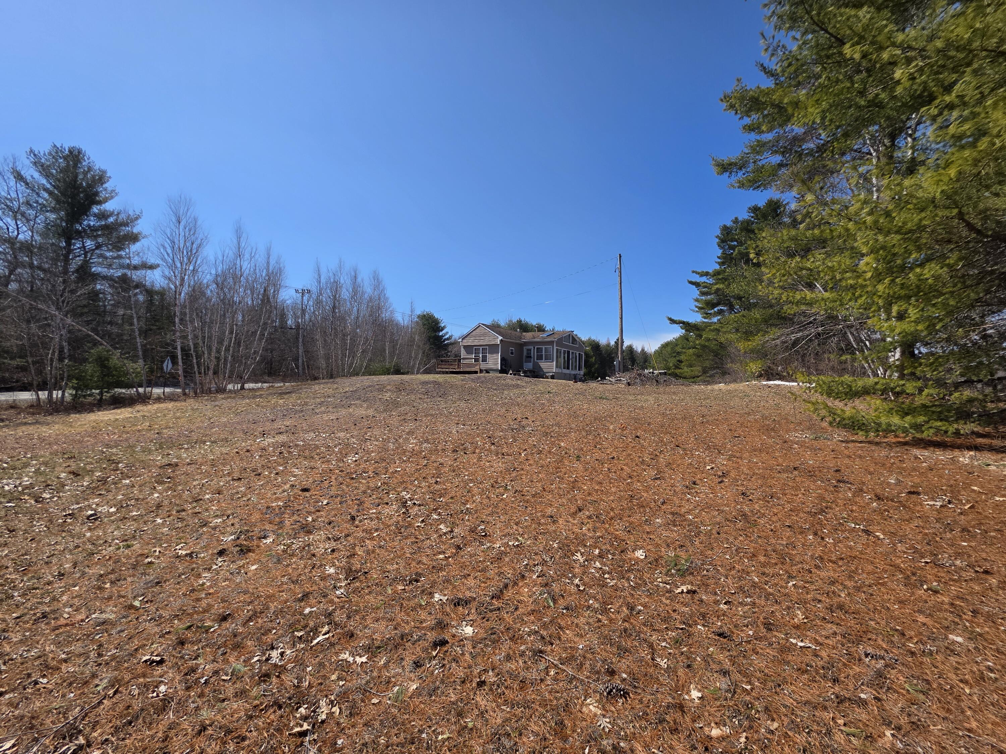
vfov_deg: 89.9
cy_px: 377
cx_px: 503
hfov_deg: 106.2
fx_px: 378
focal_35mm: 13
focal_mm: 2.2
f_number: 1.9
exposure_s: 1/2551
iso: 40
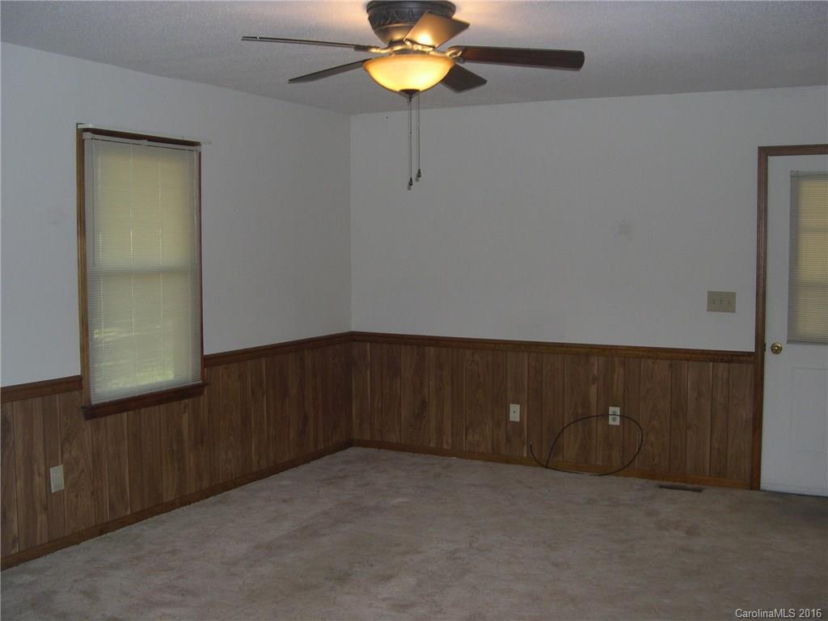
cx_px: 414
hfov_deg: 49.0
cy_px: 310
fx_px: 909
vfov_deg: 37.7
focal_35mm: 38
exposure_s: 1/60
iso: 147
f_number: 2.8
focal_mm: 8
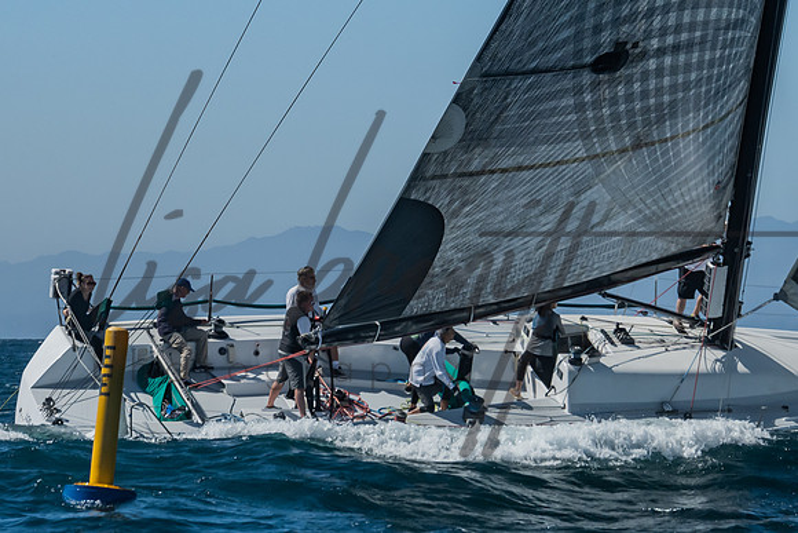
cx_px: 448
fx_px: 5083
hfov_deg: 9.0
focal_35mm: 229
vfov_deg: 6.0
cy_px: 126
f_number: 6.3
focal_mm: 88
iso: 160
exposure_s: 1/1250
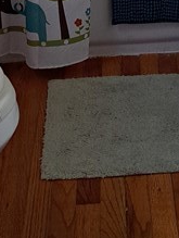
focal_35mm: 112
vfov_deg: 14.5
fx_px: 770
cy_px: -242
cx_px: 221
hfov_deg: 12.9
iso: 200
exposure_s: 1/60
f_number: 1.8
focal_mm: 5.23
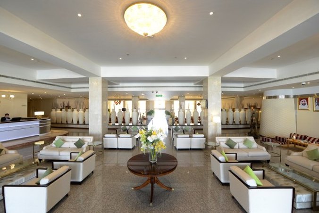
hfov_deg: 104.2
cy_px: 106
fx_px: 124
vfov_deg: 81.3
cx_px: 160
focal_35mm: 14
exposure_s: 1/100
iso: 1600
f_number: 5
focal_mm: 14
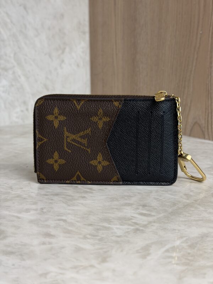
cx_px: 106
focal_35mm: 48
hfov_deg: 30.3
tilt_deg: -11.2
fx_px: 394
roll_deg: -0.2
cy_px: 142
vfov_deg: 39.7
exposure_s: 1/120
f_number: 1.78
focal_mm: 6.76
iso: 64
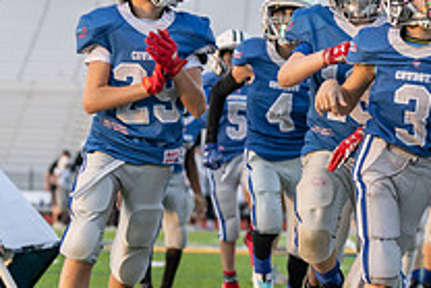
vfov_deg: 7.1
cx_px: 363
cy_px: 163
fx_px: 2336
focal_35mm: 195
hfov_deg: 10.5
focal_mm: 70
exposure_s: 1/1250
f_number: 2.8
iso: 640
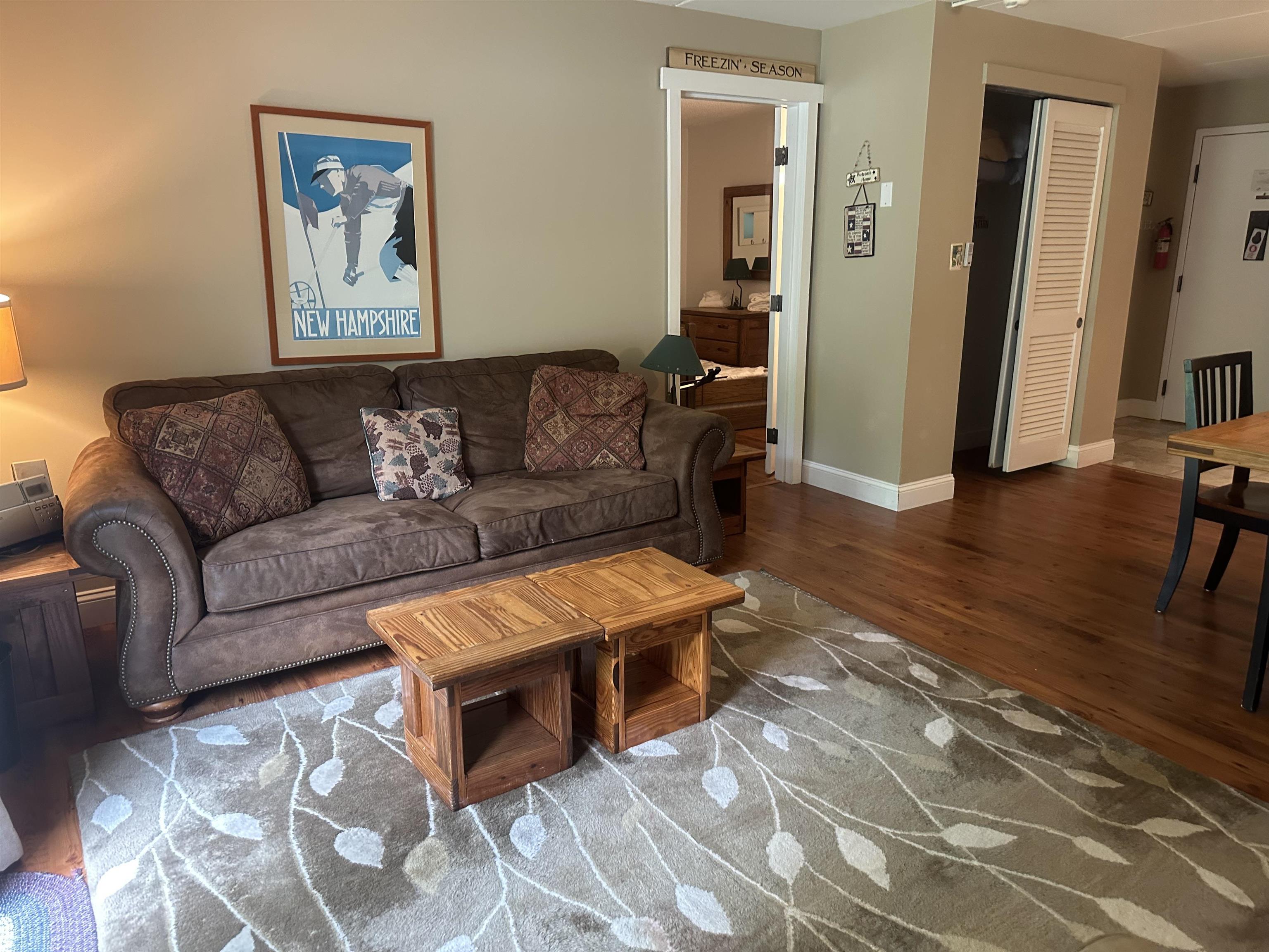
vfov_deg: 56.8
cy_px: 476
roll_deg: -0.4
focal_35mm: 24
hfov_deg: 71.6
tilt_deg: -14.4
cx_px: 634
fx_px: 880
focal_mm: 6.86
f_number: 1.78
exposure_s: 1/60
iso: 500
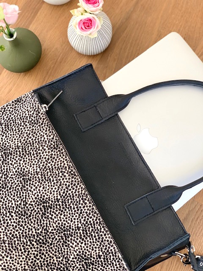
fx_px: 407
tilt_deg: -79.6
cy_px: 136
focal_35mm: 52
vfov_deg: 36.8
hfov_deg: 28.0
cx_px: 102
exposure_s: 1/122
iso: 100
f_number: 2.4
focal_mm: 6
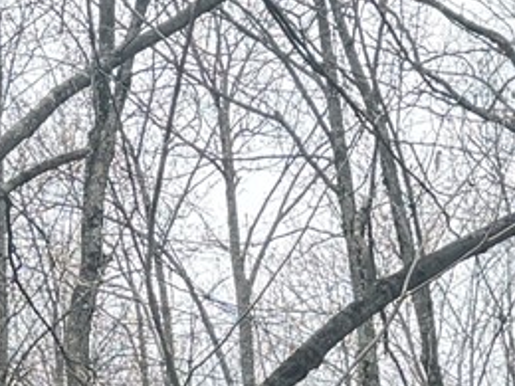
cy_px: 620
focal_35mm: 189
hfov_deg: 10.2
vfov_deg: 7.7
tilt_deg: +14.8
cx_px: -212
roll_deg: +1.7
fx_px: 2812
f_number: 1.78
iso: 100
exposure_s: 1/967
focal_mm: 6.76
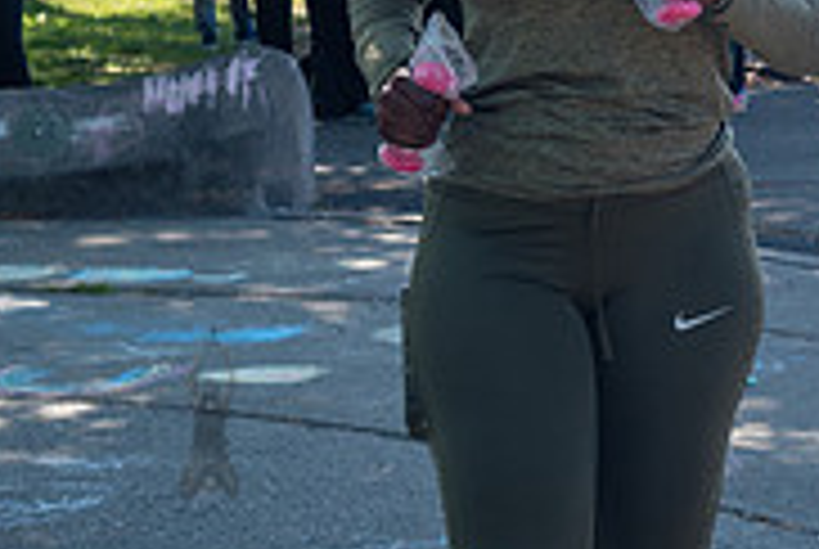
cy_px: 104
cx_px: 946
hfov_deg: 14.3
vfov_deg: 9.9
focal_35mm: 139
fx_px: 3167
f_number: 4.5
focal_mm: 35
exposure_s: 1/500
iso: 200
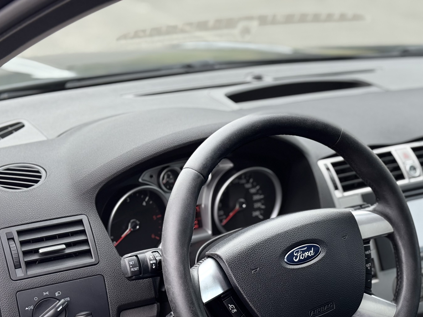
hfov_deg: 27.3
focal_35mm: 71
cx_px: 271
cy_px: 234
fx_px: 868
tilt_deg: -24.1
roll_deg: -2.3
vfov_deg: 20.6
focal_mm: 6.76
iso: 64
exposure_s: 1/164
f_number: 1.78
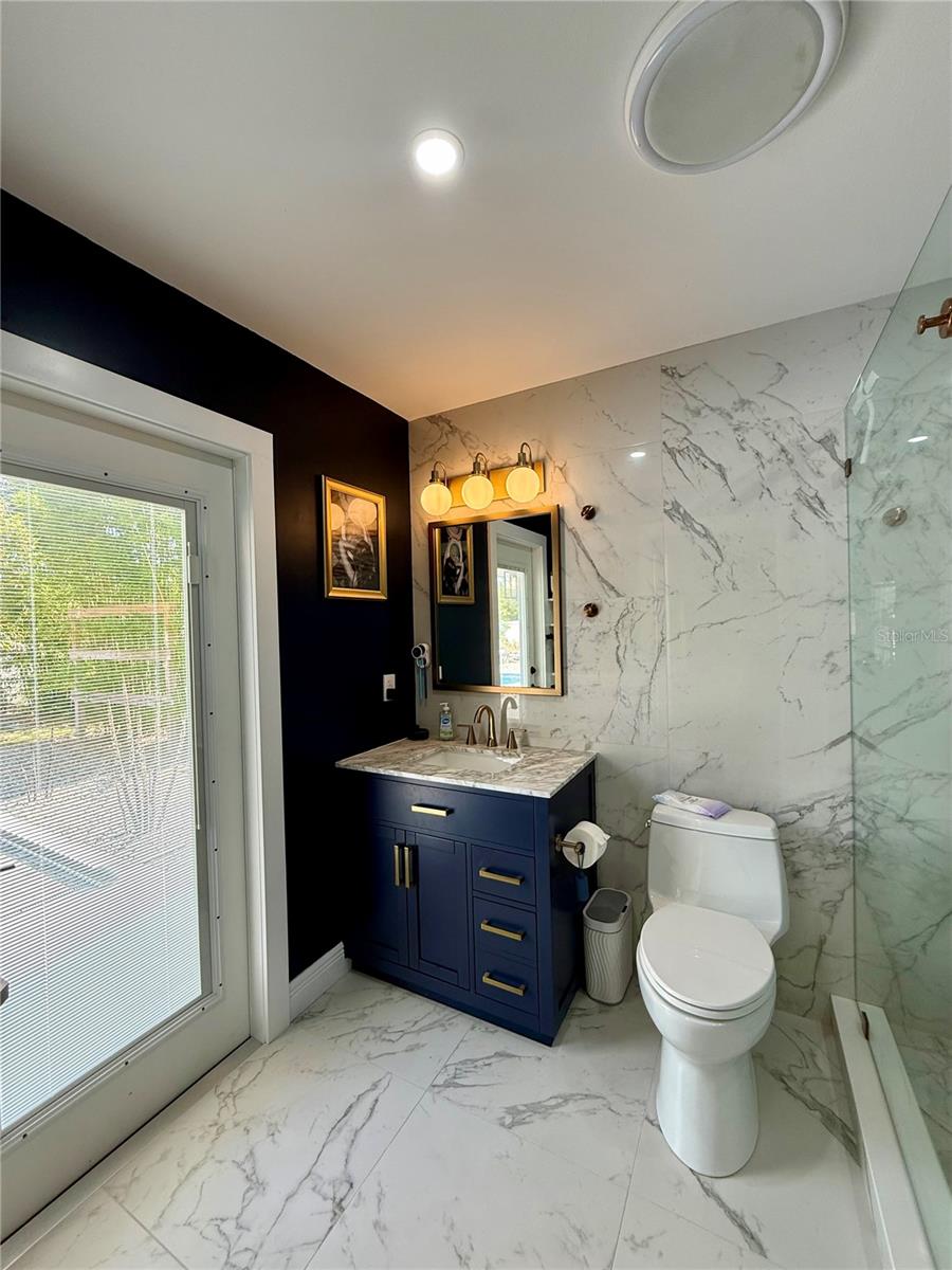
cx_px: 476
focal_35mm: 14
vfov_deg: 102.1
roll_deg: +1.4
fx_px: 513
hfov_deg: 85.7
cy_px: 635
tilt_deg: +0.2
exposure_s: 1/99
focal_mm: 2.22
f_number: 2.2
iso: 125
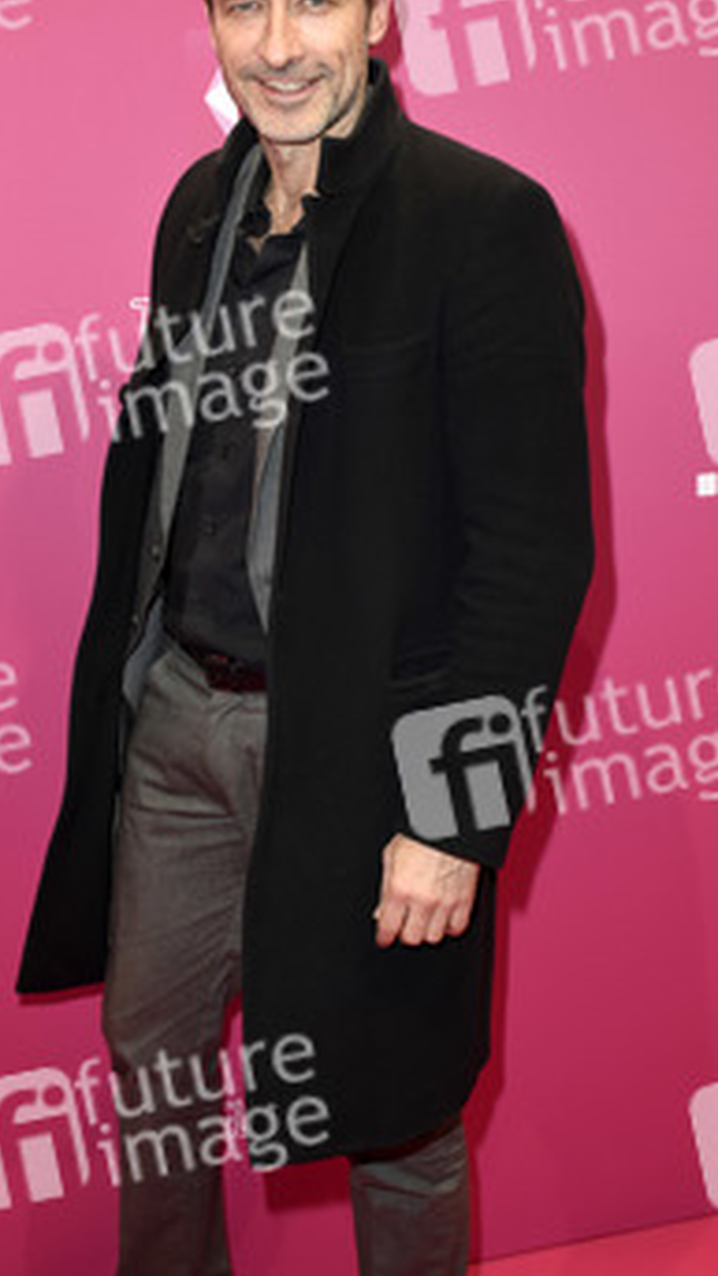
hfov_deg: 21.8
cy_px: 565
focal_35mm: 55
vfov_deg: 37.8
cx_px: 246
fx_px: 1861
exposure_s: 1/160
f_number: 6.3
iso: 500
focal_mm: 30
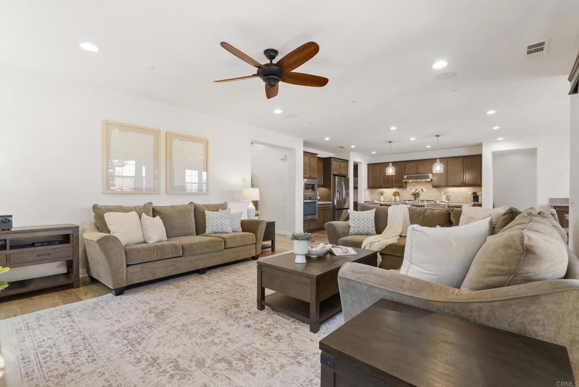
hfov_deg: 96.7
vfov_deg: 73.8
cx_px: 290
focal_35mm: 16
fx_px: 257
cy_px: 194
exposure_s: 1/5
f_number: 8
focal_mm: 16
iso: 500
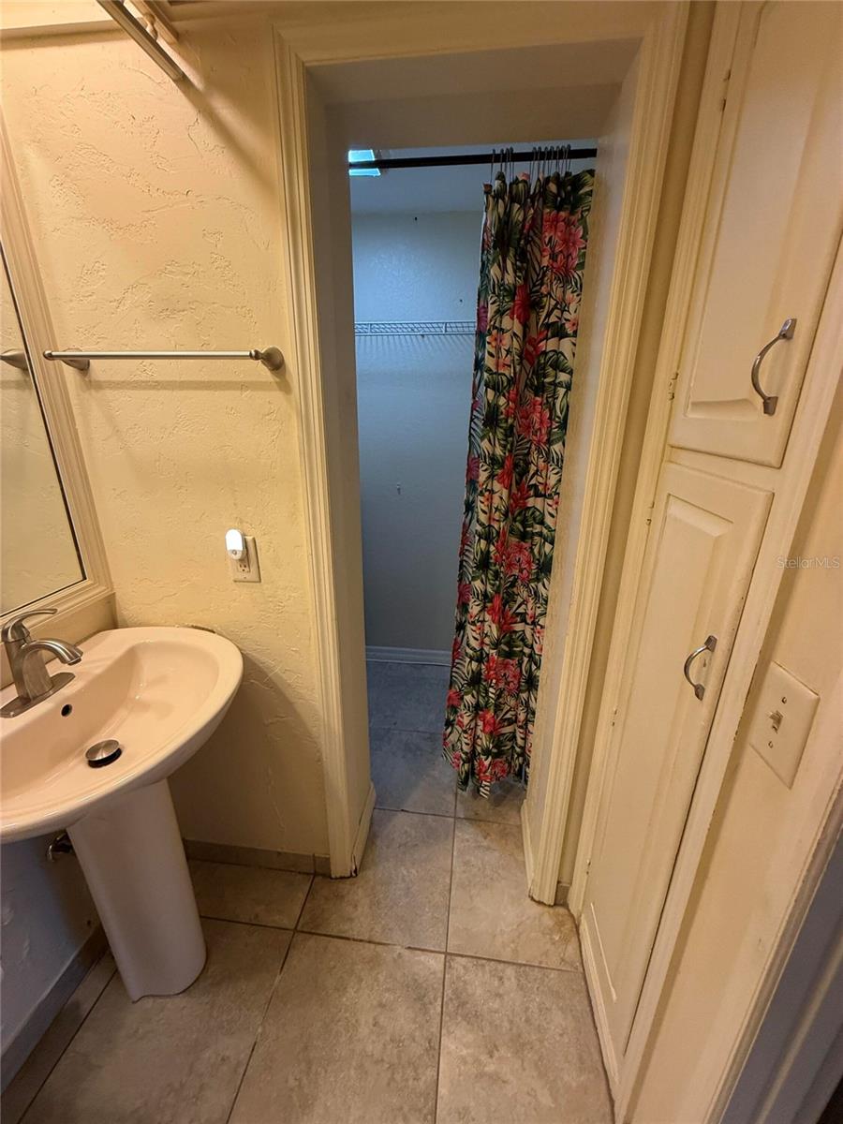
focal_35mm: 14
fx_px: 455
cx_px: 422
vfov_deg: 102.1
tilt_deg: -17.6
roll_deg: -2.2
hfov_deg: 85.7
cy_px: 562
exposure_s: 1/120
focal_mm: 2.22
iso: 250
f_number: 2.2
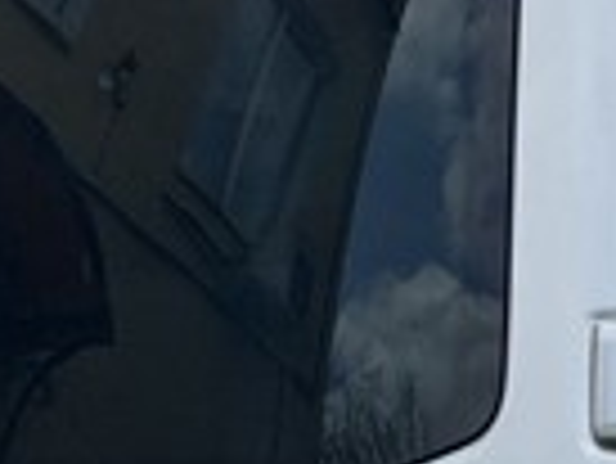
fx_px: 3455
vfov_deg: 7.5
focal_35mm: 194
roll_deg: -1.4
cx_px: 1106
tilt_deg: -2.8
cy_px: 716
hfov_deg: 9.7
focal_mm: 5.7
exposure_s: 1/2252
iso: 50
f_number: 1.5
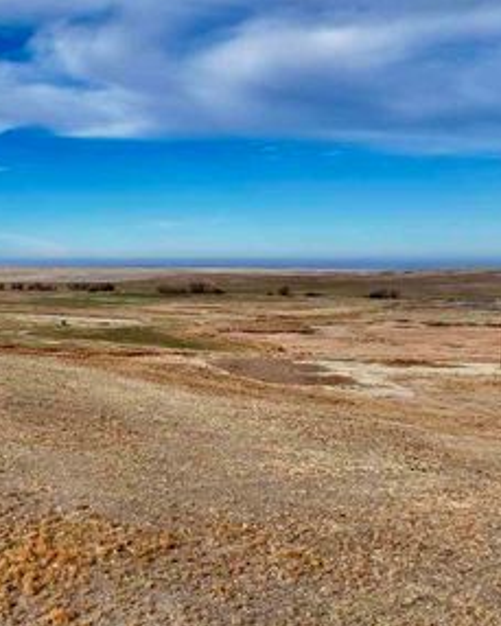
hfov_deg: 32.7
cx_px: -28
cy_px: 303
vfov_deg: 44.8
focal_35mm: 41
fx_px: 760
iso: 100
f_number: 2.8
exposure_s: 1/50
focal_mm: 12.29
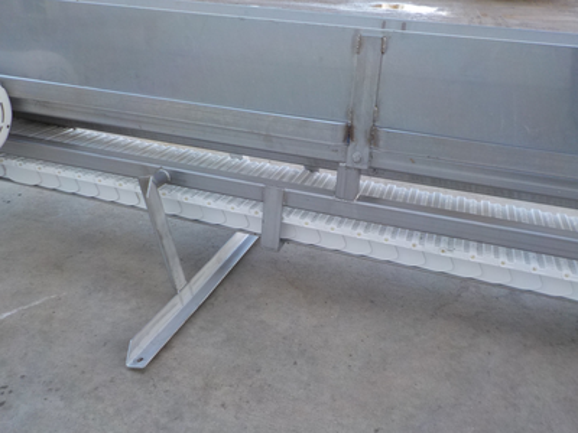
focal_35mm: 30
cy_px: 216
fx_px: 501
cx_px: 289
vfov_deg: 46.8
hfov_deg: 60.0
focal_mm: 4.1
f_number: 3.3
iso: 125
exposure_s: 1/60
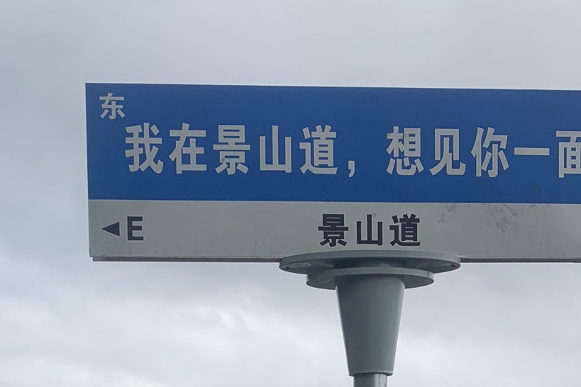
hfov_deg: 30.5
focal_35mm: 66
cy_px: 592
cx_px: 306
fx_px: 1065
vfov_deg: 18.2
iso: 25
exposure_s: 1/1585
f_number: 1.8
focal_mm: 4.25
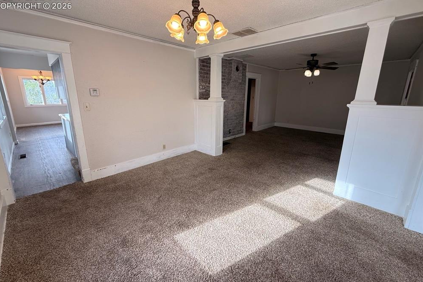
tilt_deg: -12.8
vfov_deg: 77.3
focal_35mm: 15
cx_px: 207
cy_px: 135
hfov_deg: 100.4
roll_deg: -0.1
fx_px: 176
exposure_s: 1/99
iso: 80
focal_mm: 2.22
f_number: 2.2
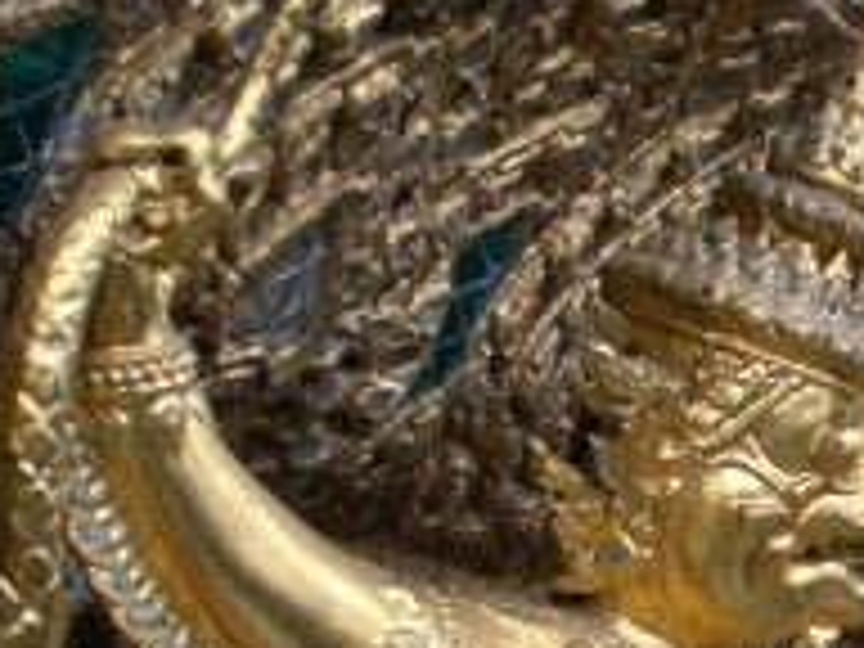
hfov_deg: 17.5
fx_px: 2721
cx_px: 932
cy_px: 812
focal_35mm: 109
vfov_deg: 13.2
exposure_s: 1/125
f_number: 3.1
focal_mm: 6.3
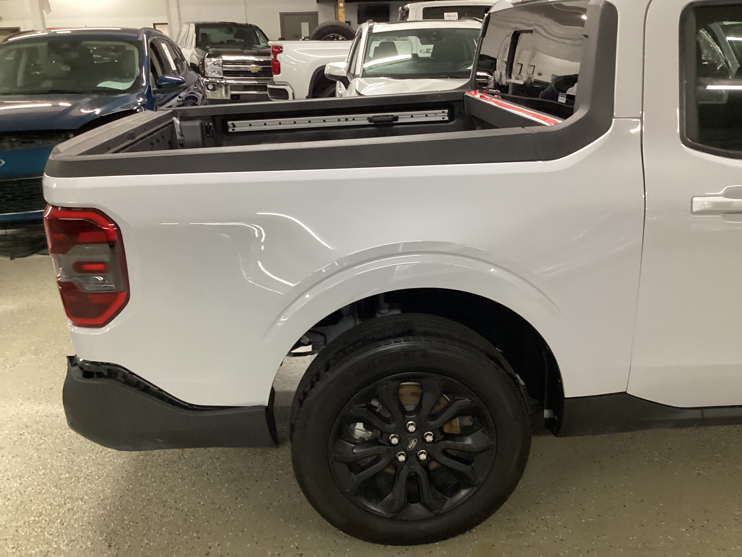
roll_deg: +0.7
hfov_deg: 58.4
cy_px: 278
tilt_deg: -20.0
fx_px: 664
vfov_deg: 45.4
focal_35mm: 31
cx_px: 371
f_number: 2.4
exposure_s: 1/60
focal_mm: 3.3
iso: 320
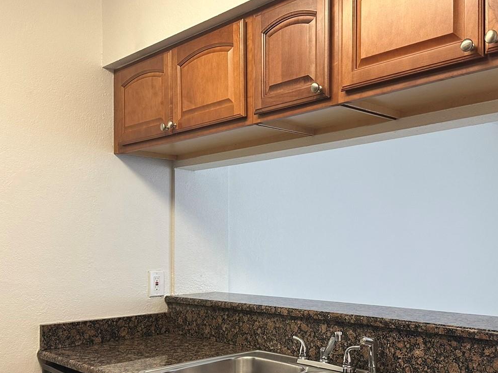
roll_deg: -0.1
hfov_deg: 47.7
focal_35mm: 39
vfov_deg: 36.5
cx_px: 290
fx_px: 561
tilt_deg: +0.8
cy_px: 237
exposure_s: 1/120
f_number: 1.78
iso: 160
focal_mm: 6.86
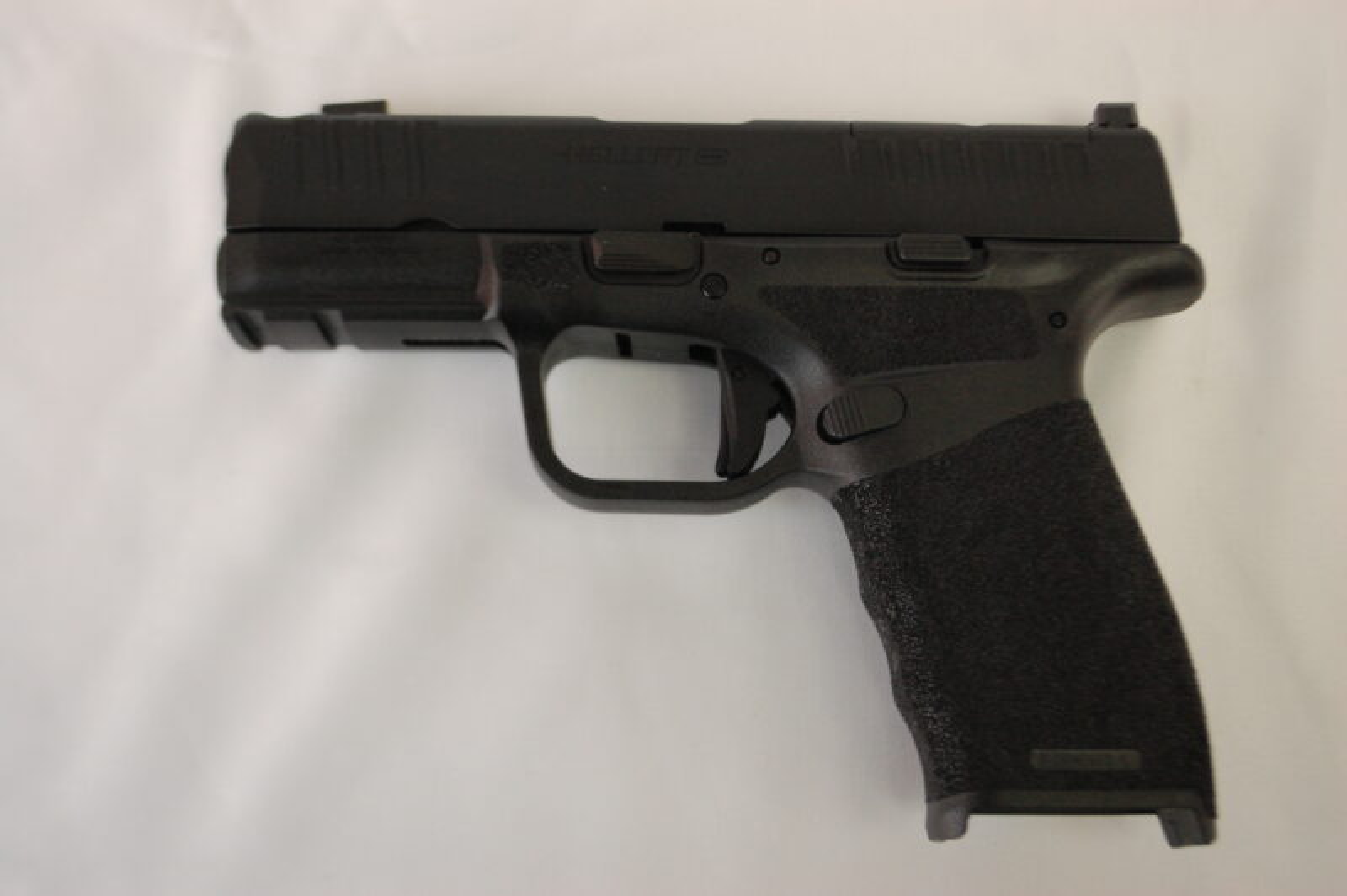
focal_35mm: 51
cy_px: 448
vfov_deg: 26.4
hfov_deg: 38.9
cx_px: 674
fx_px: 1907
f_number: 5
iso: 800
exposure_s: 1/60
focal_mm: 34
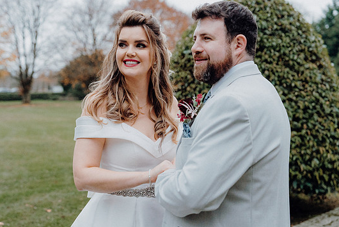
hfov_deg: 34.5
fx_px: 546
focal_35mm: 58
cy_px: 111
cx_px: 162
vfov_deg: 23.4
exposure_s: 1/200
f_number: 3.5
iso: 4000
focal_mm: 53
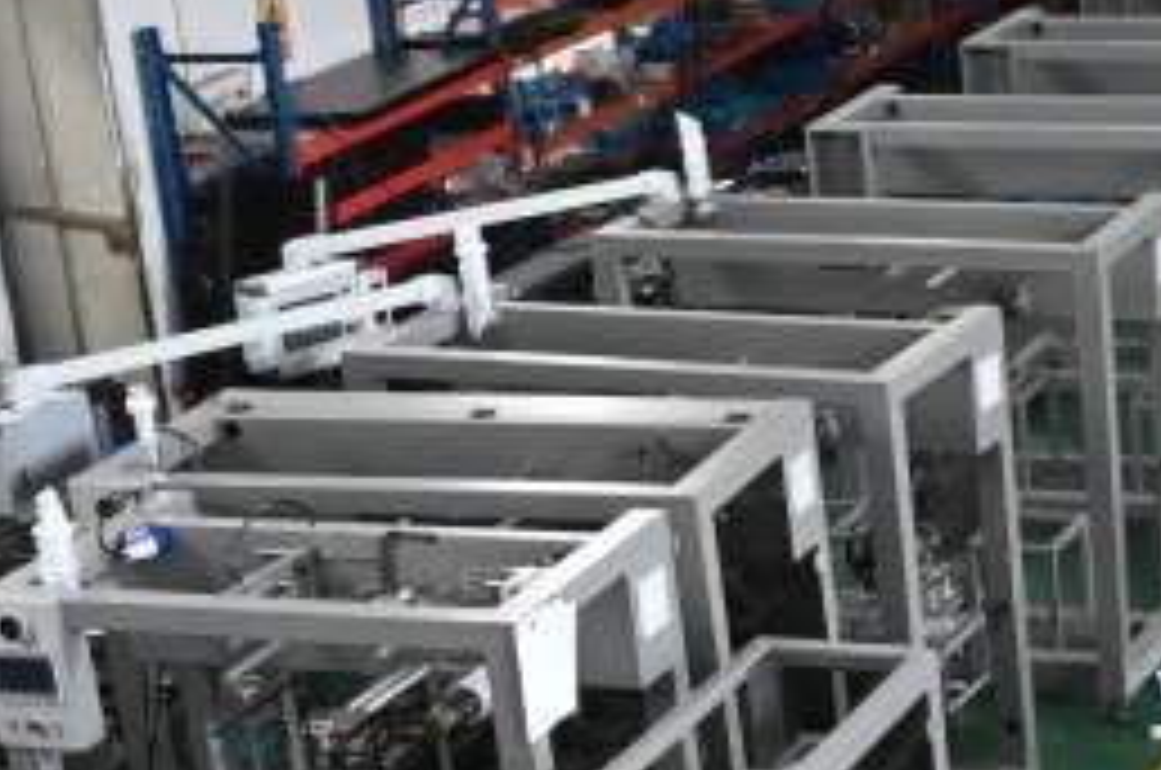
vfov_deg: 13.1
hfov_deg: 18.9
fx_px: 3338
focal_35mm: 104
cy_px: 615
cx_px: 1314
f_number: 10
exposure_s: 1/60
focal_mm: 30.5
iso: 6400
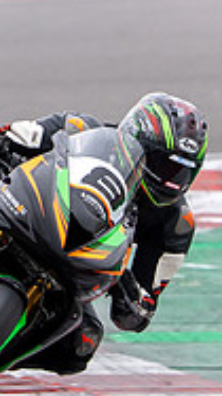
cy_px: 73
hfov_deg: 0.8
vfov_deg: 1.5
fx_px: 15027
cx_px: -117
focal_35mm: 1434
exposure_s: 1/500
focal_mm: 330
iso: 320
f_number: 5.6
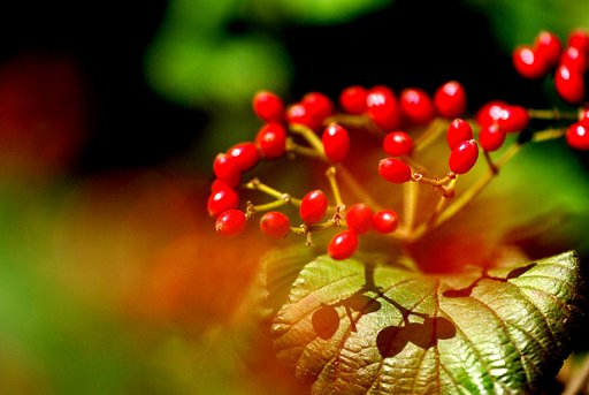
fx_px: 4424
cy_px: 198
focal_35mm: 270
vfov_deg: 5.1
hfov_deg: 7.6
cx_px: 294
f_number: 3.5
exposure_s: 1/1600
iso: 200
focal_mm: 180
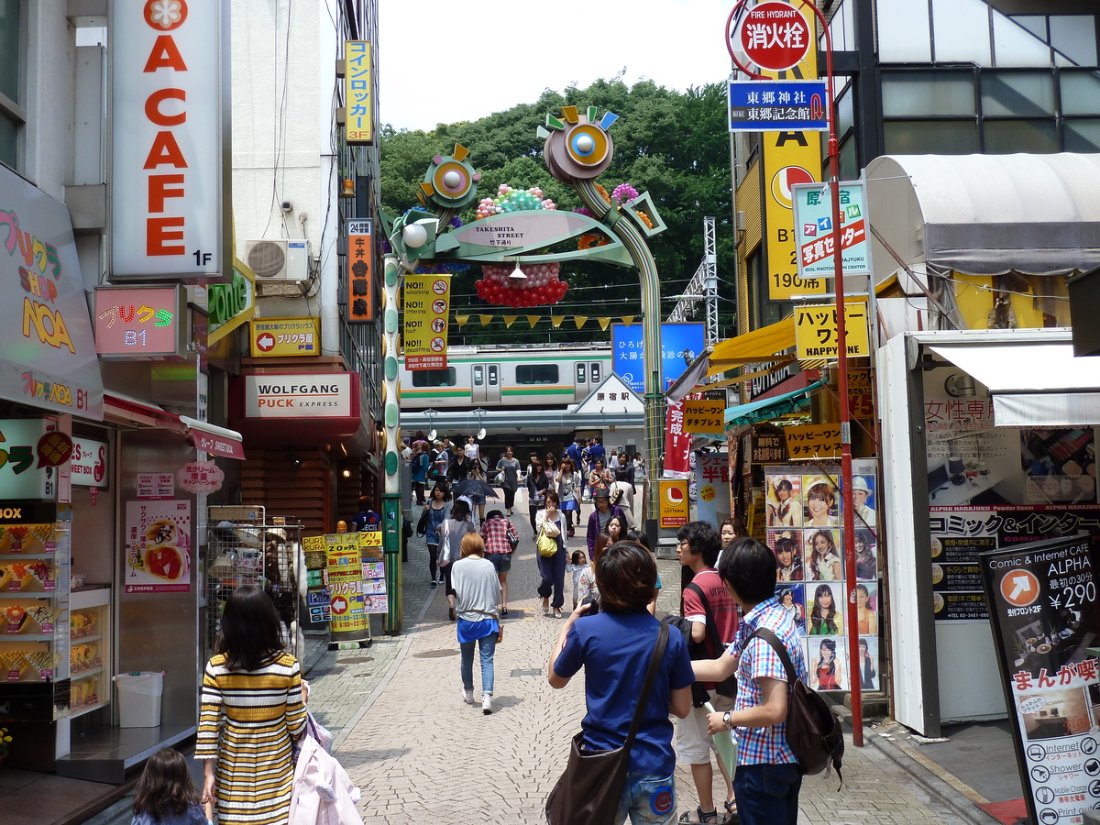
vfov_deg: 36.0
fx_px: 1271
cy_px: 412
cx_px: 550
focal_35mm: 40
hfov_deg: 46.8
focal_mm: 6.5
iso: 80
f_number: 4
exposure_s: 1/320
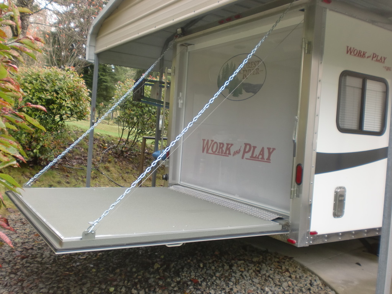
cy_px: 147
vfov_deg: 40.7
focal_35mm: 35
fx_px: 396
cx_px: 196
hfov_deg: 52.6
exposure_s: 1/60
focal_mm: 6.3
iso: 64
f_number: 3.1
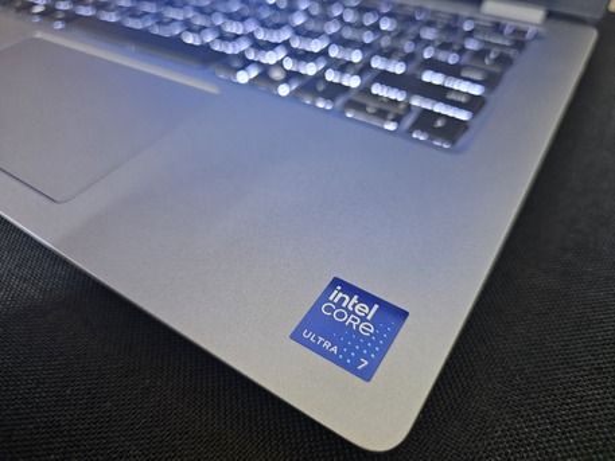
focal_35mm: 23
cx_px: 308
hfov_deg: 73.9
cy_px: 230
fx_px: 409
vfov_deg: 58.9
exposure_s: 1/30
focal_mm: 6.3
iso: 640
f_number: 1.7
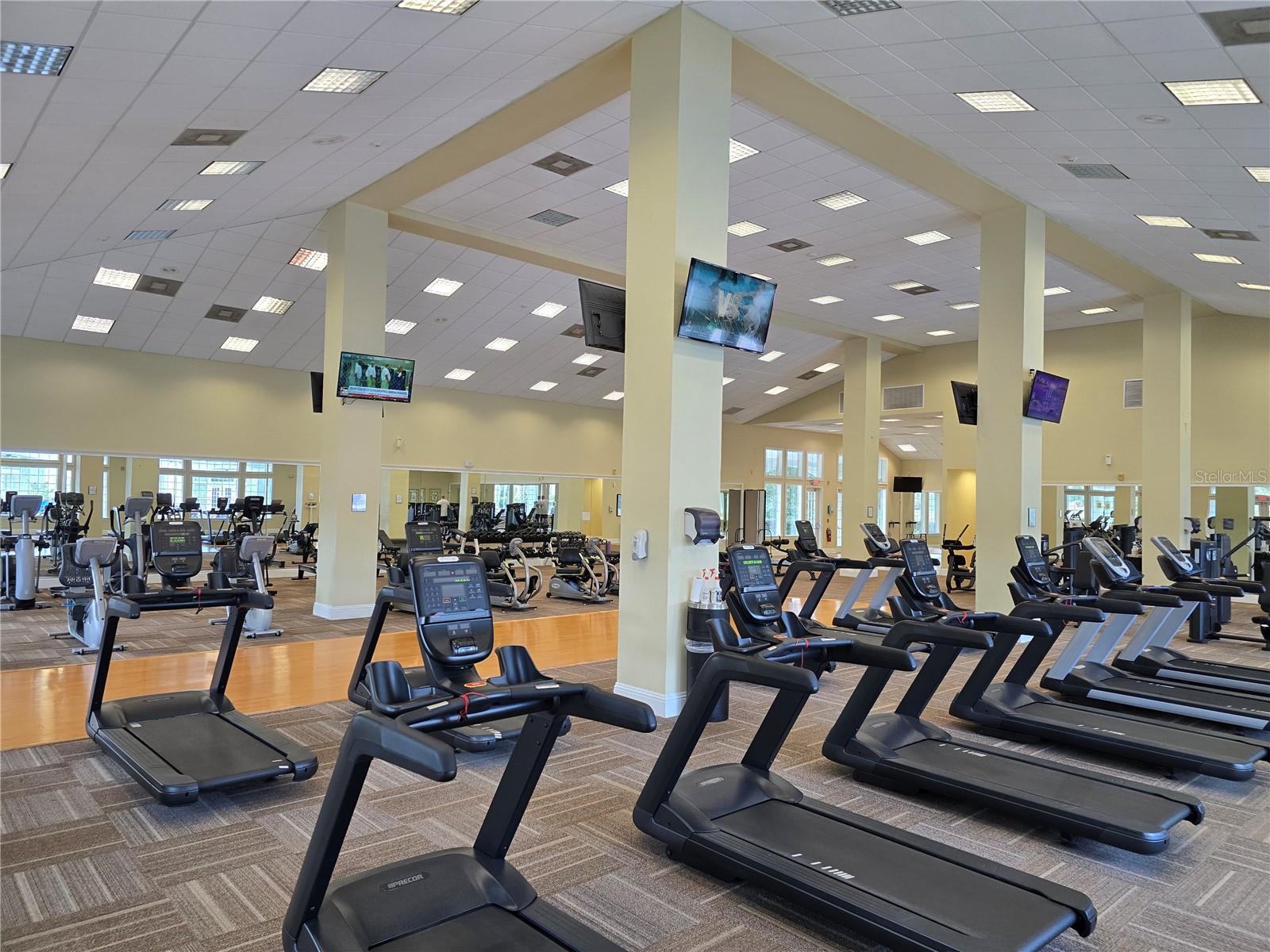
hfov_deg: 73.9
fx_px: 844
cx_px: 635
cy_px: 476
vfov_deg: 58.9
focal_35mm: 23
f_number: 1.7
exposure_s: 1/120
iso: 125
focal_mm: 6.3
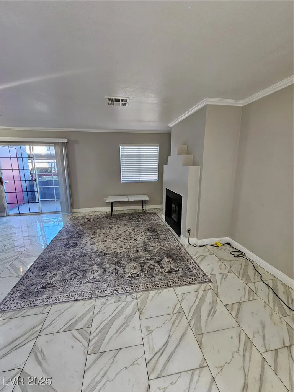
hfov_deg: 89.9
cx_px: 147
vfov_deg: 106.2
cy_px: 196
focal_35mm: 13
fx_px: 147
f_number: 2.2
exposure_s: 1/60
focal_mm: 2.2
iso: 160
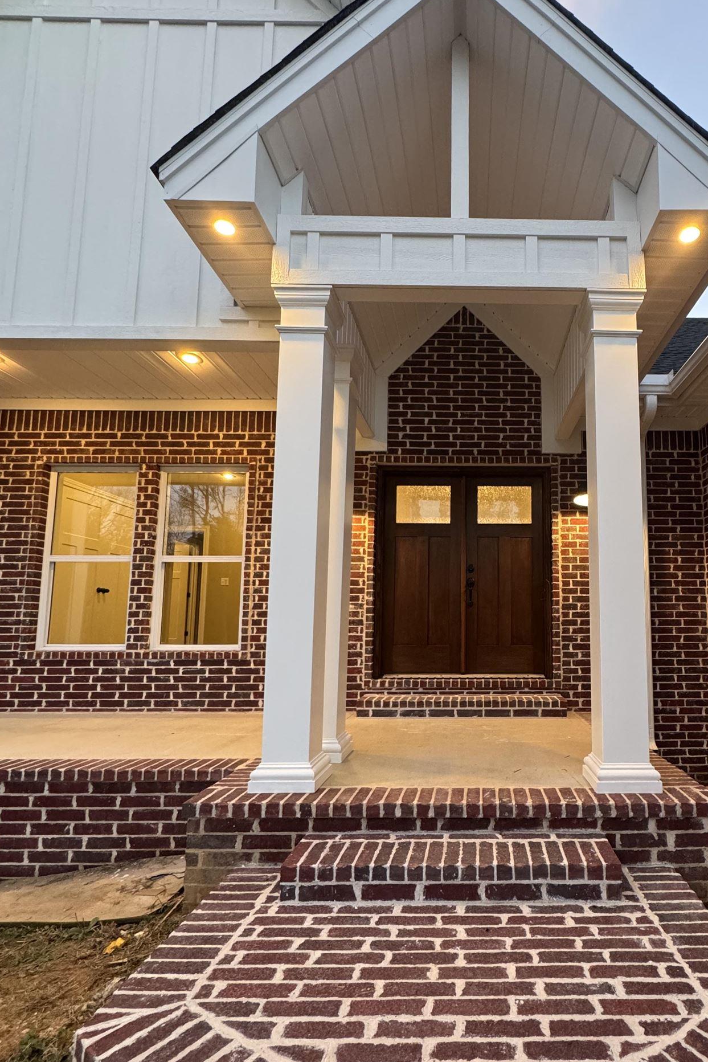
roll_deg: +0.0
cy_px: 569
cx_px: 478
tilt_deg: +5.9
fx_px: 531
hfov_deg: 65.4
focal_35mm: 18
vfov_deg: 89.9
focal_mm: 2.22
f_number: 2.2
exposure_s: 1/60
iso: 400
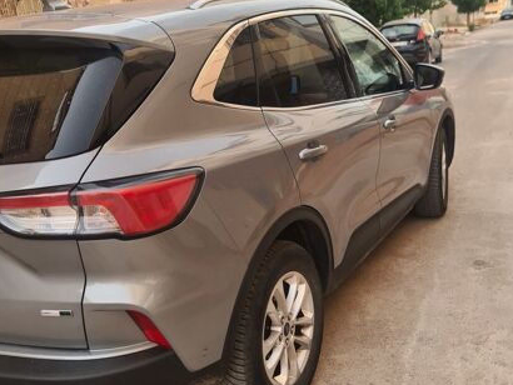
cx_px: 295
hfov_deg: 47.7
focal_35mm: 39
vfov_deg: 36.7
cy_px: 229
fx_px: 578
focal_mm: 7
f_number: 1.8
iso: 50
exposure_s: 1/201
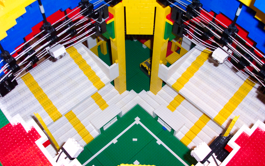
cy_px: 87
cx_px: 133
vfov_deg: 35.3
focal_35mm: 36
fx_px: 260
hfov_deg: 54.0
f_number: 2.8
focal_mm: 7.5
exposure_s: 1/30
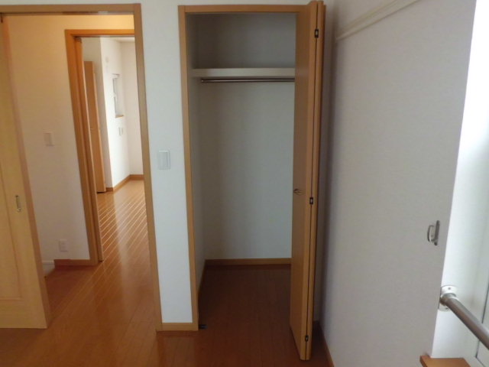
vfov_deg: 53.1
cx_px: 244
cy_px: 184
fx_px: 367
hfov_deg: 67.3
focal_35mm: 26
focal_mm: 4.7
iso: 100
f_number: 2.8
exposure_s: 1/60
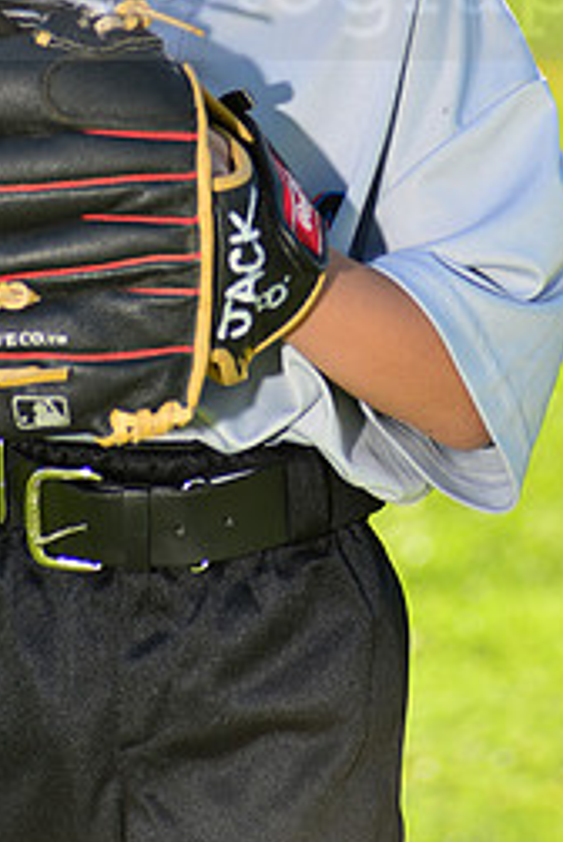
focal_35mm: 427
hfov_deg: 3.2
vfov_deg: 4.8
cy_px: -47
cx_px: 270
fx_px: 9988
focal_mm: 185
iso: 100
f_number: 5
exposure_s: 1/250
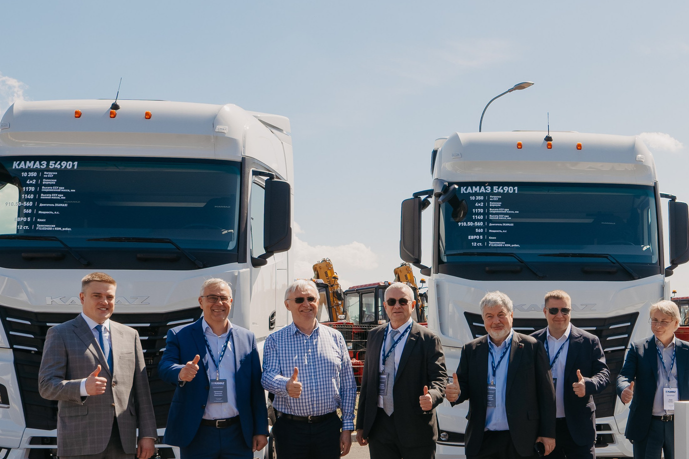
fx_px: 995
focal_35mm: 52
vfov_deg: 25.6
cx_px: 586
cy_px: 362
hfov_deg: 36.4
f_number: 11
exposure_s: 1/200
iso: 160
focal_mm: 28
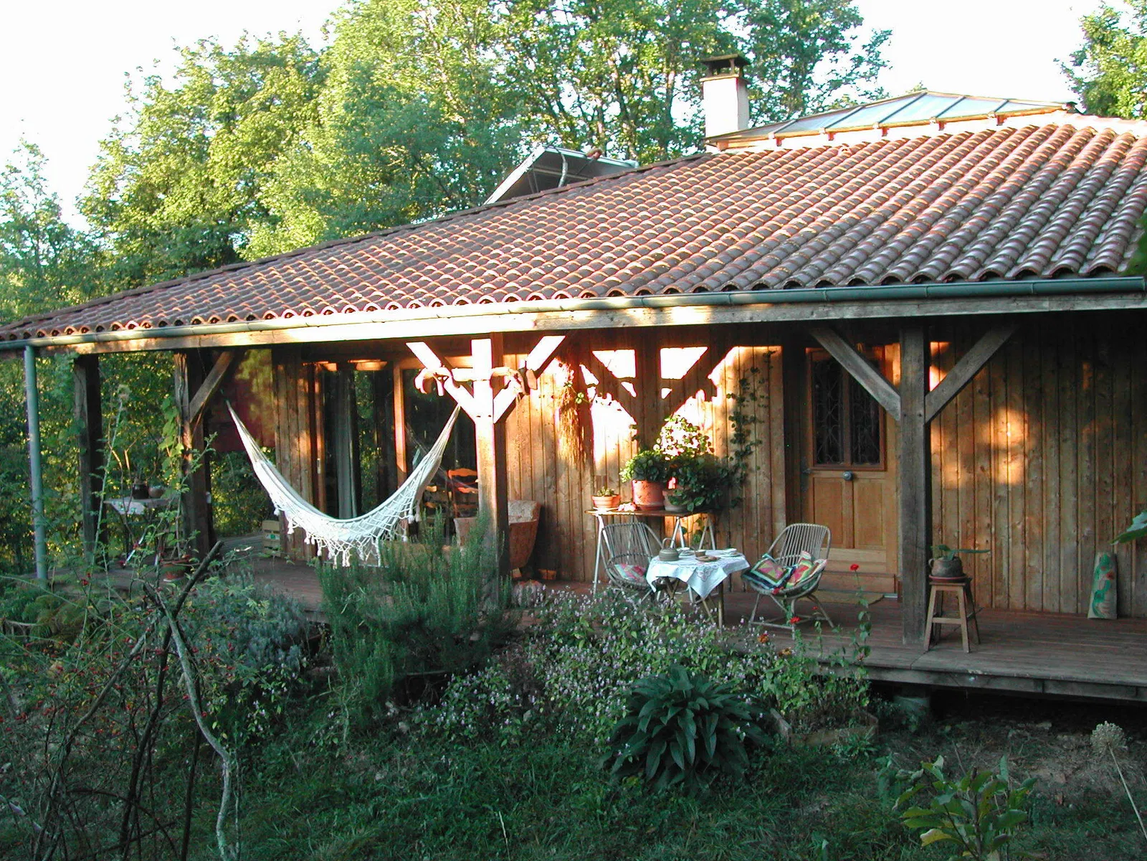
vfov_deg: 37.7
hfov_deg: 49.0
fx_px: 1259
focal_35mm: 38
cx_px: 574
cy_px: 430
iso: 100
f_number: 2.8
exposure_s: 1/59.6
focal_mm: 8
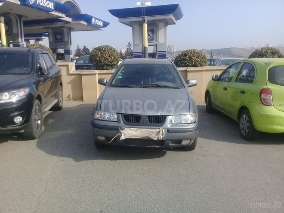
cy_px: 106
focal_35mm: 31
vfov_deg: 45.4
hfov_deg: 58.4
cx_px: 142
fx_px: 254
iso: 50
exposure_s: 1/1074
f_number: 2.2
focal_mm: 3.3
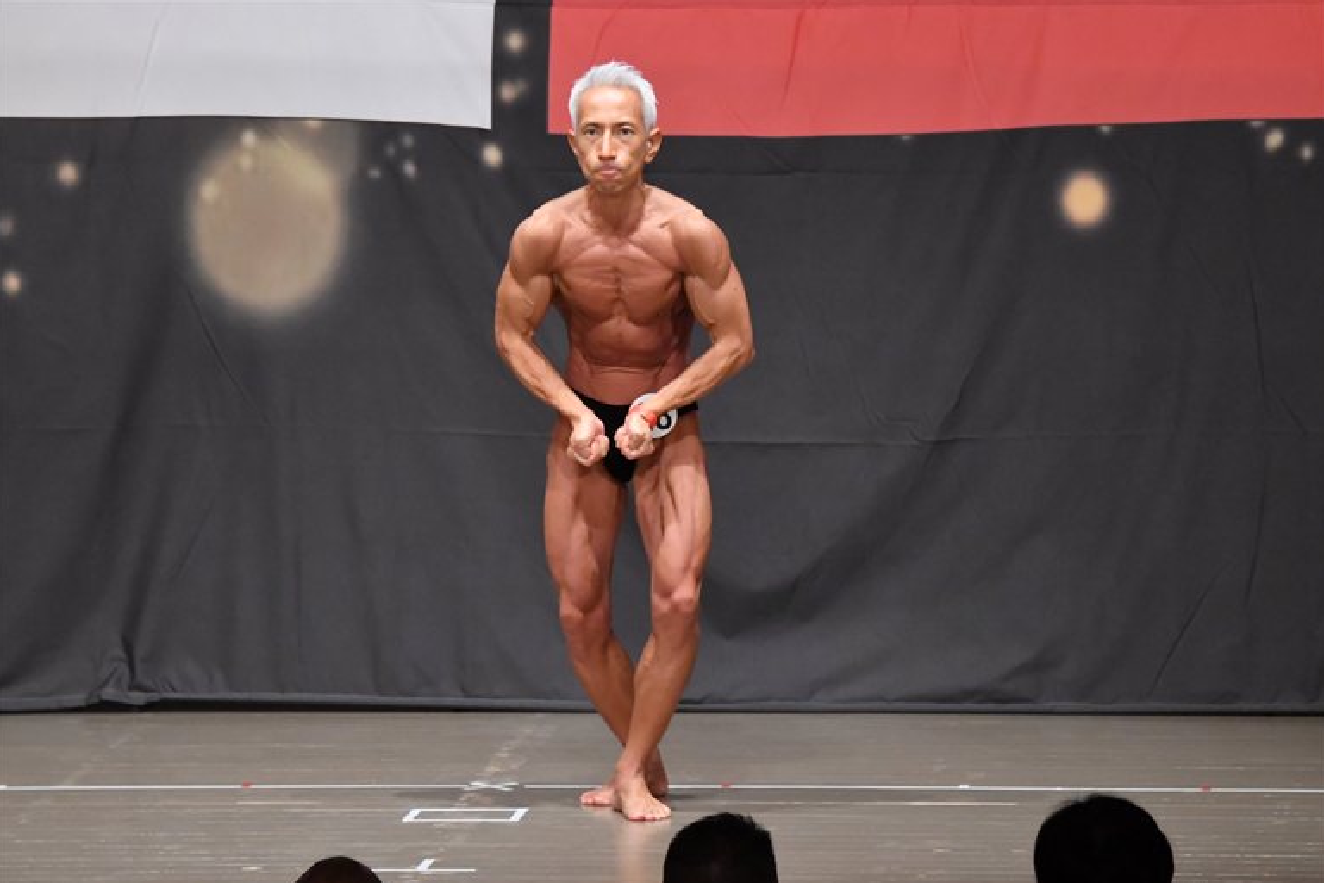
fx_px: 8900
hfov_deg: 8.5
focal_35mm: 242
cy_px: 443
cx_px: 663
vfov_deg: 5.7
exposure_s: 1/400
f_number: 5.6
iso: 6400
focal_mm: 160
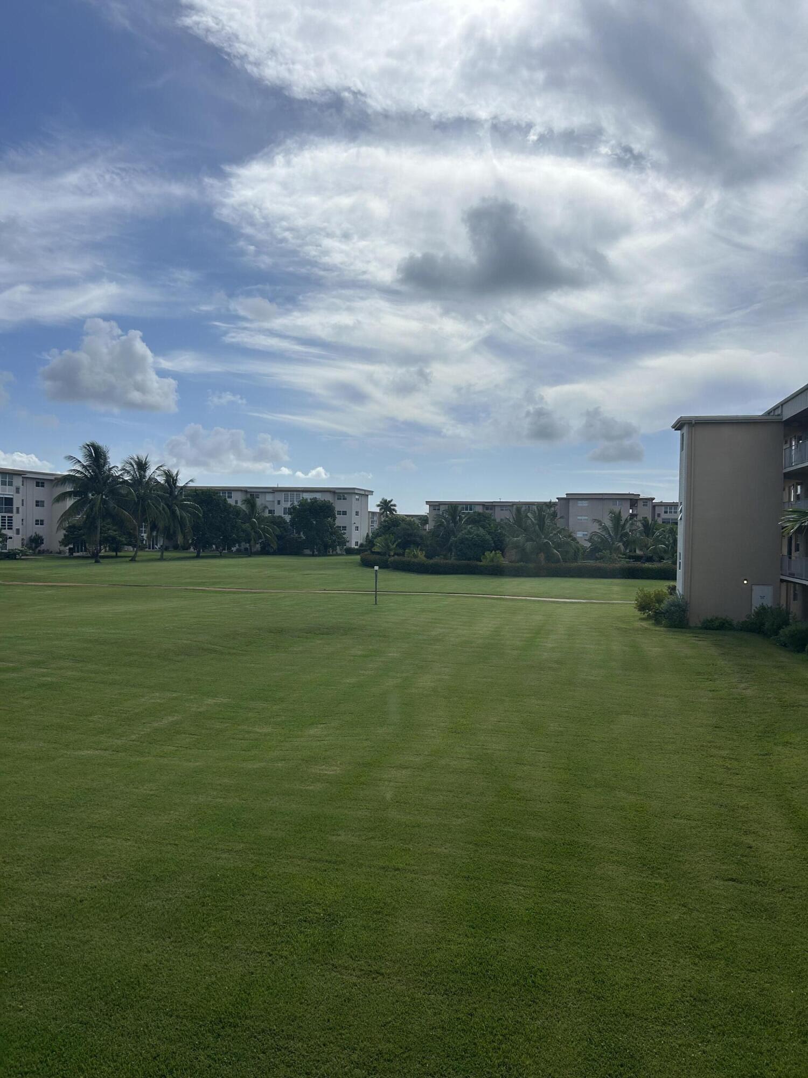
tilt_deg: -4.3
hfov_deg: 53.1
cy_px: 539
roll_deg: -2.3
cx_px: 404
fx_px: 809
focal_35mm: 26
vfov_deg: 67.3
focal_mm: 5.7
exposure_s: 1/5319
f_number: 1.5
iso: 50
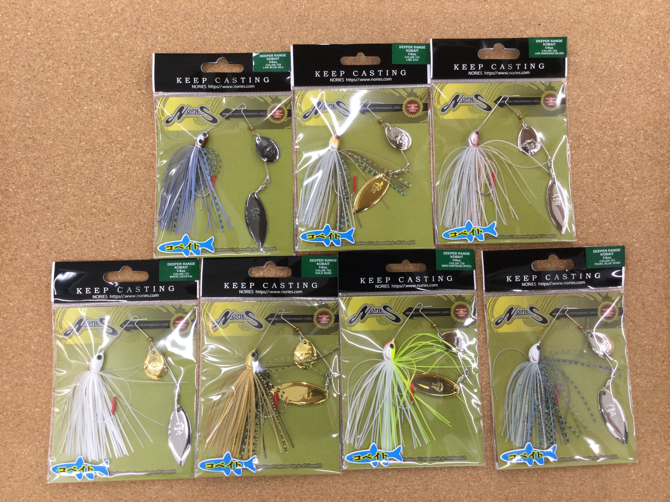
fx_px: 600
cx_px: 335
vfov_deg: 45.4
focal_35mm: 31
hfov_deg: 58.4
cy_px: 251
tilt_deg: -85.1
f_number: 2.4
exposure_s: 1/30
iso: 64
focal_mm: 3.3
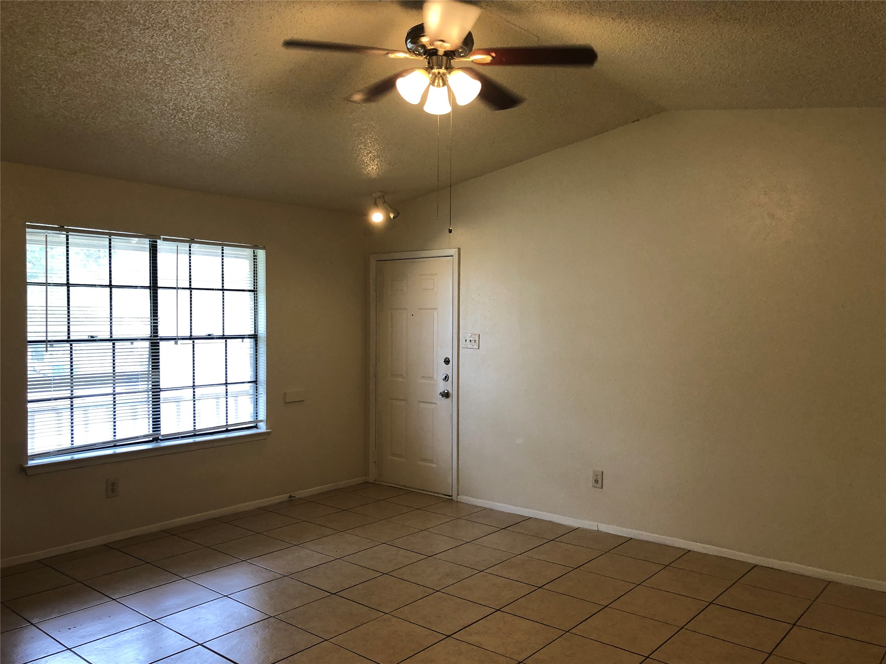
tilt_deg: -0.3
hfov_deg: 63.4
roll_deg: -0.9
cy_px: 332
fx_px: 717
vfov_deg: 49.7
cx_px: 443
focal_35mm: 28
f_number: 1.8
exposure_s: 1/30
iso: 25
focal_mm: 4
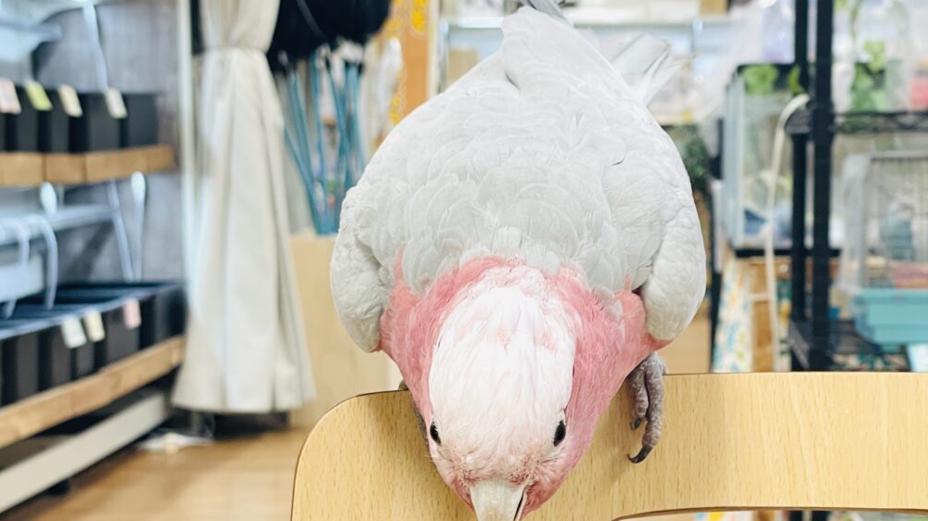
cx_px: 482
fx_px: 1673
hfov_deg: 31.0
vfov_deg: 17.7
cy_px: 286
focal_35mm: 68
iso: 125
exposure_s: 1/99
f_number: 2
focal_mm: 6
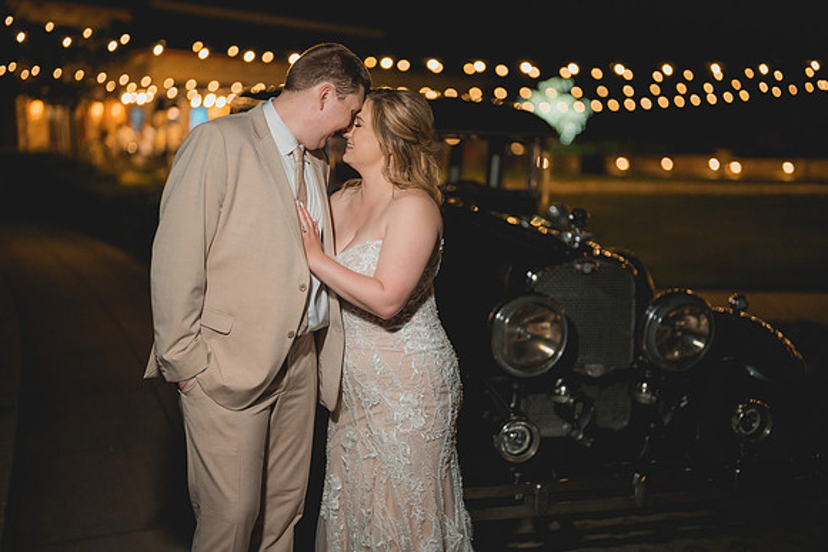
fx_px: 1150
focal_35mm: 50
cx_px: 414
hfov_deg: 39.6
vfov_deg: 27.0
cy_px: 276
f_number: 1.2
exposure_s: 1/250
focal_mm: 50
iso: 1250
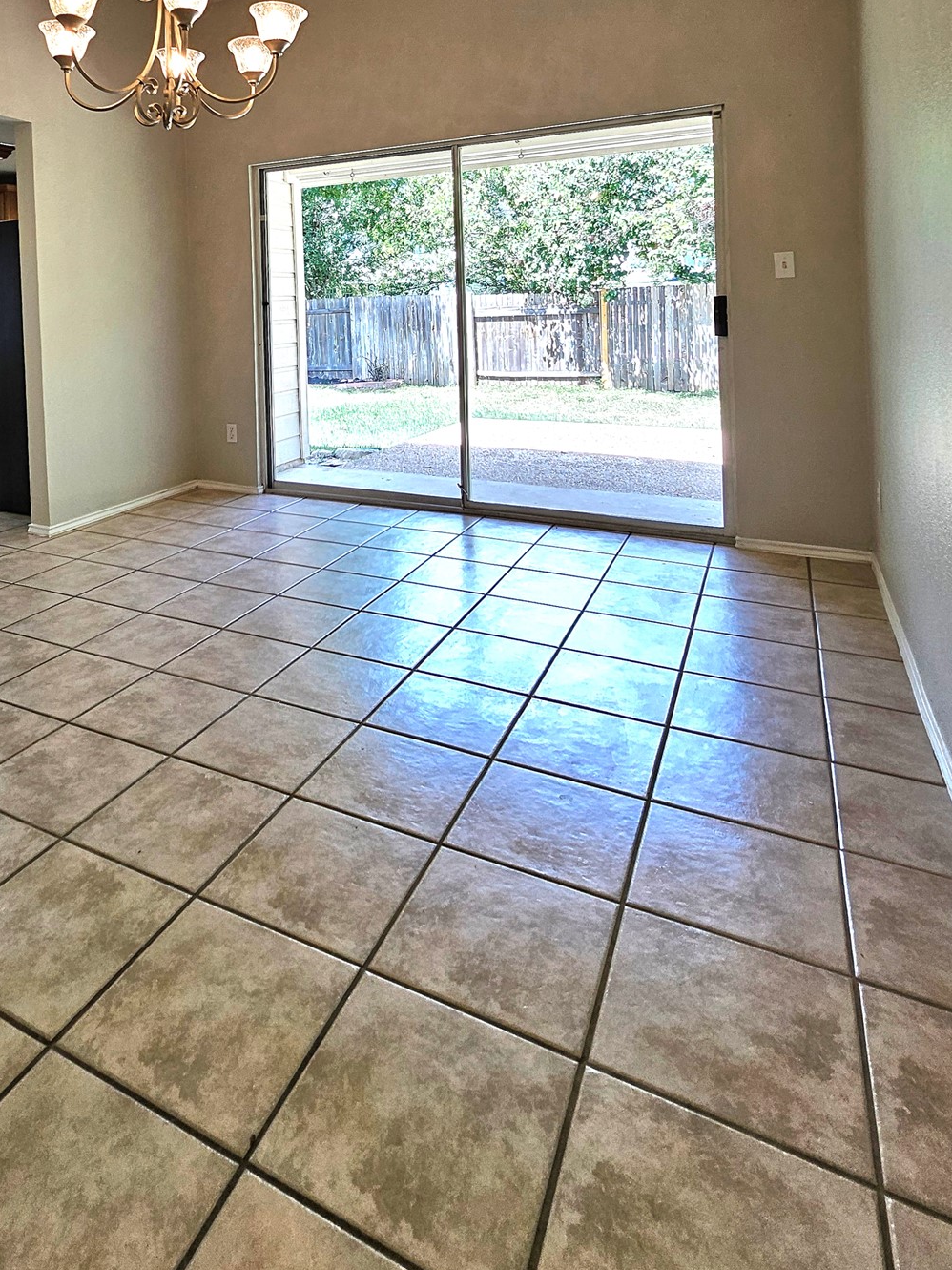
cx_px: 303
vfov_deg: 78.7
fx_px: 733
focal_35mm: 20
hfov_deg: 64.0
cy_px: 409
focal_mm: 1.74
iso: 32
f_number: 2.2
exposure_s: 1/60.2
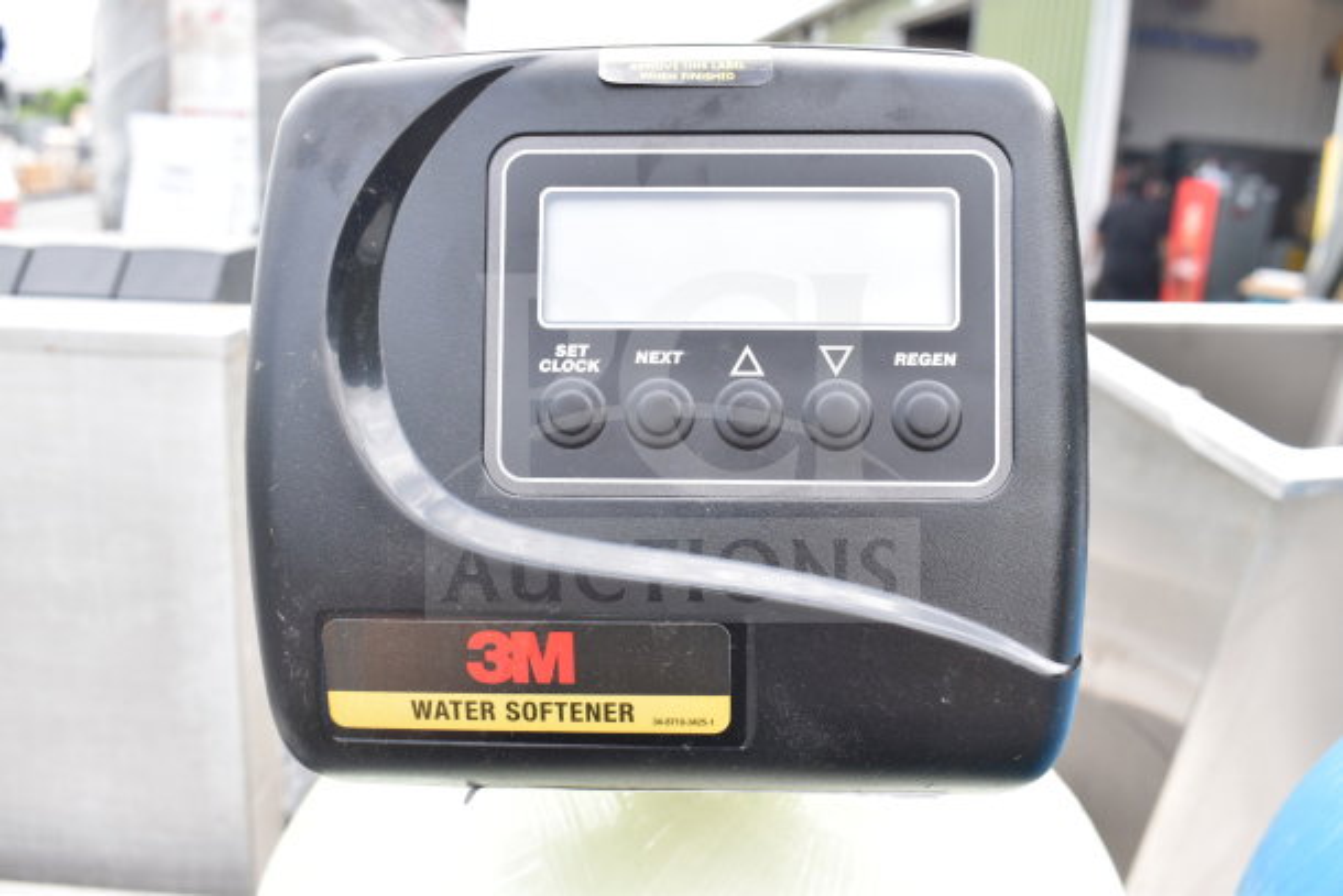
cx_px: 672
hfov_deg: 59.5
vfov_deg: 41.7
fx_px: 1175
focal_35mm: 32
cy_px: 448
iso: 200
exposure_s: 1/125
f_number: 5.6
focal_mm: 21
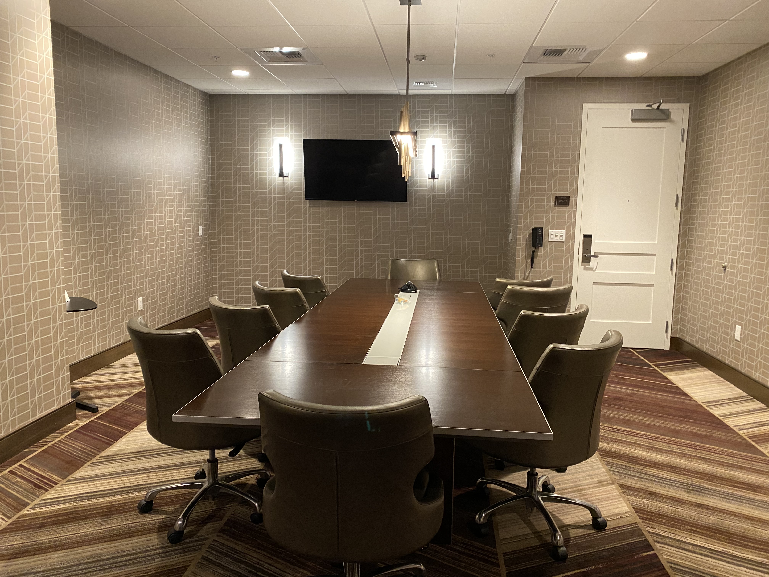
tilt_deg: -7.3
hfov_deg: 67.3
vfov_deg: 53.1
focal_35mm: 26
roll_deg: -1.4
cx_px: 384
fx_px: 578
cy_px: 288
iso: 400
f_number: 1.8
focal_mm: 4.25
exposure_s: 1/60
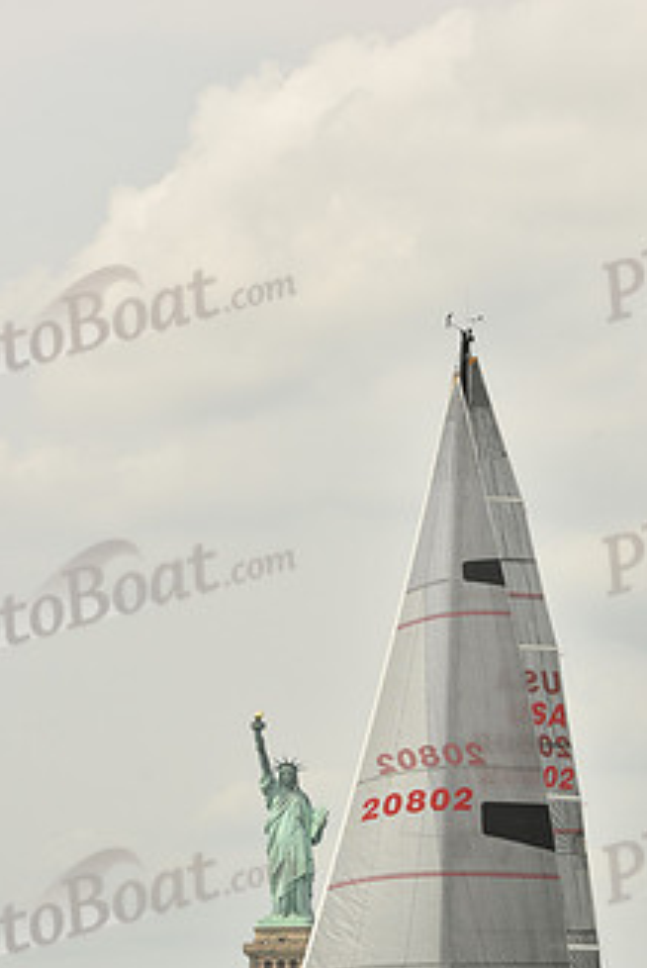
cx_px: 450
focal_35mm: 153
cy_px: 716
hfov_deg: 9.0
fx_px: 4116
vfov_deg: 13.4
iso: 250
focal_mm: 86
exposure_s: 1/640
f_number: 11
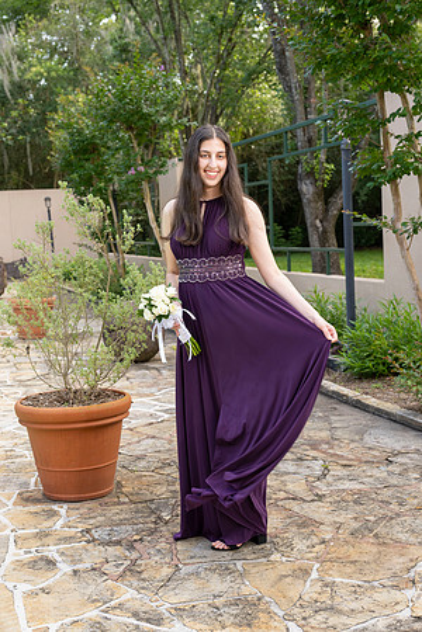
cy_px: 316
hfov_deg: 27.0
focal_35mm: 50
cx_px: 211
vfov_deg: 39.6
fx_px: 879
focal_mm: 50
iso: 500
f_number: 5
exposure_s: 1/200
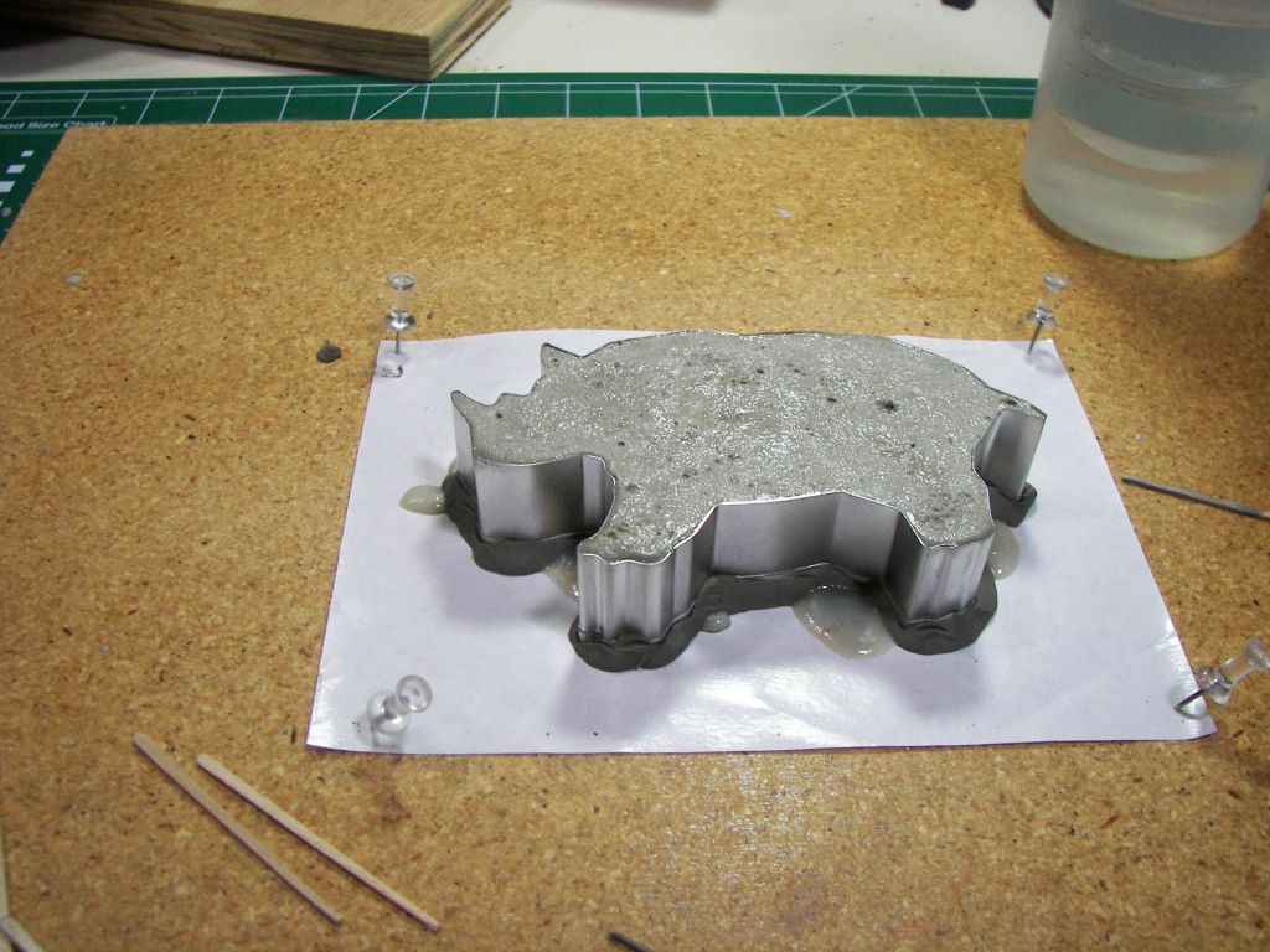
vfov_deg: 39.7
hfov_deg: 51.4
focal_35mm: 36
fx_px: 1321
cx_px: 635
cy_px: 476
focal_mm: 6
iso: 160
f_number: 2.8
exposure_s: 1/100
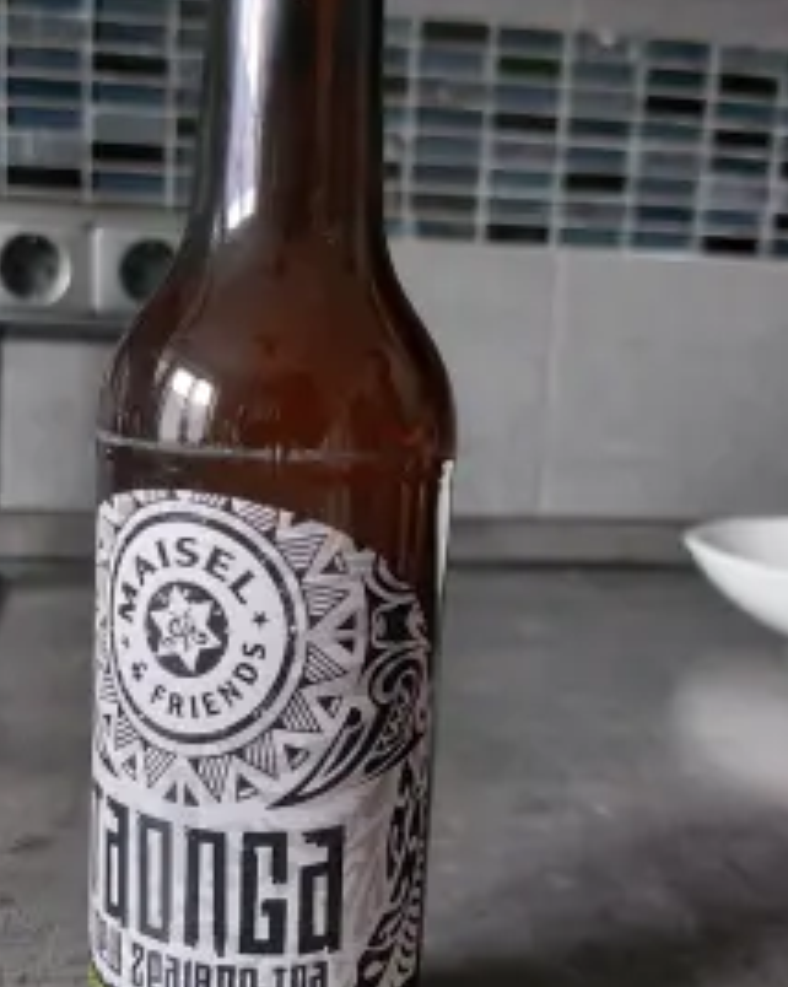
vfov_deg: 51.5
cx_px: 258
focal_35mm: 35
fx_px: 1021
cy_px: 538
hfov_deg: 41.6
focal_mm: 5.23
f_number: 1.8
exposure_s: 1/50
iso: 160
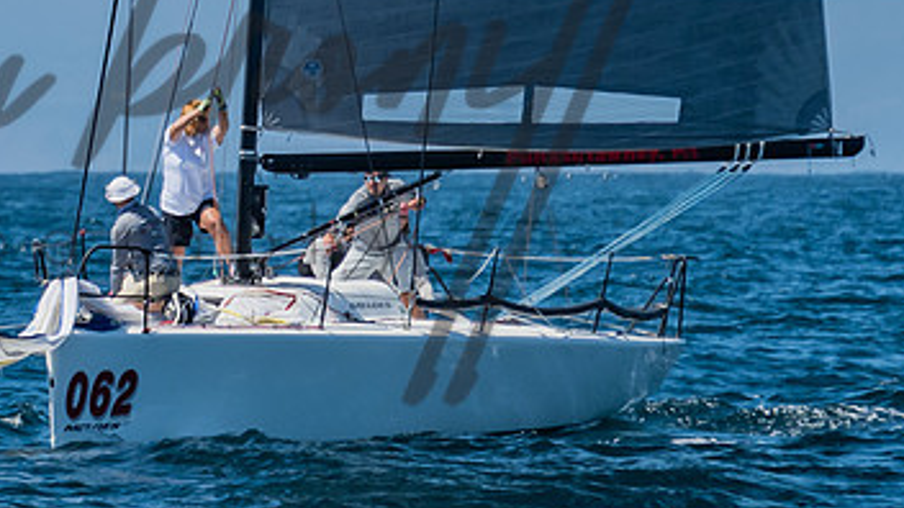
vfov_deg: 1.3
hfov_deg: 2.3
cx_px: -170
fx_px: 22652
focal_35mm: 945
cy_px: -106
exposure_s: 1/400
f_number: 6.3
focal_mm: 200
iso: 160
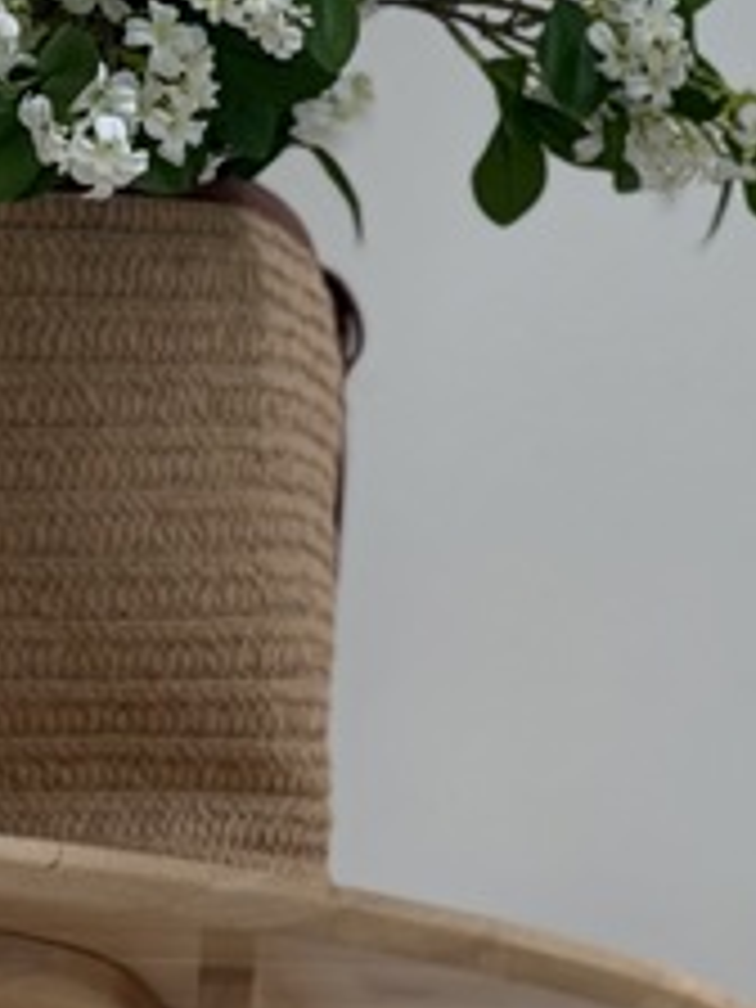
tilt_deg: +7.7
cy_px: 1408
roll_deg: -0.3
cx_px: 1346
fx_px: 3378
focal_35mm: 116
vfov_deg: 15.9
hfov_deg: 11.8
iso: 80
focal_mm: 5.96
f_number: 1.6
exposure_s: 1/120
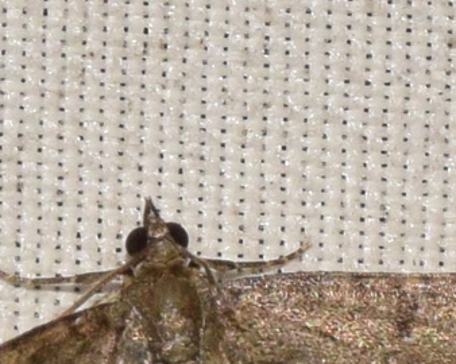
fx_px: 7540
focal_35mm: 559
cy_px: 390
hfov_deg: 3.5
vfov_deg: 2.8
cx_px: 153
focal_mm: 140
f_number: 14
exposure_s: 1/160
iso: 500
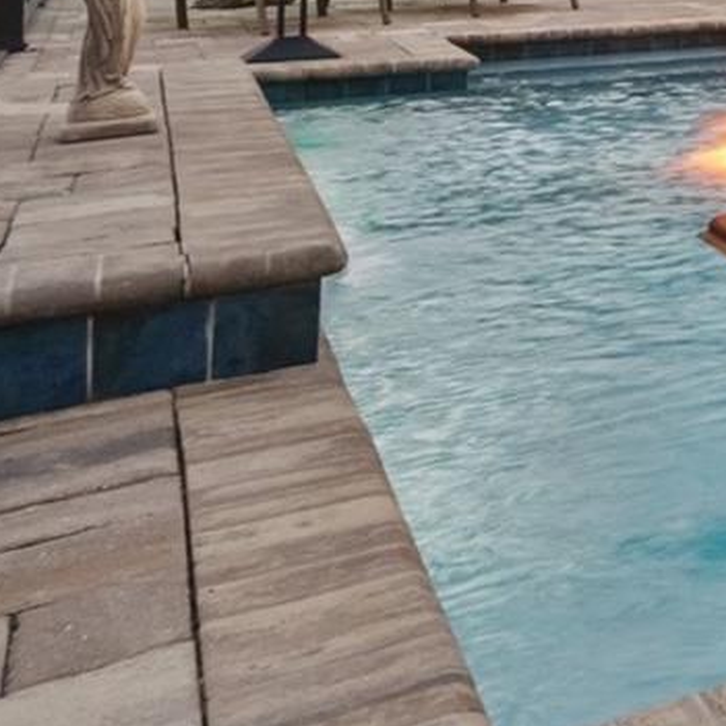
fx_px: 1471
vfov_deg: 25.0
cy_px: -149
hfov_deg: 17.7
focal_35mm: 62
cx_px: 1510
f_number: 10
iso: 1600
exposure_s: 1/6
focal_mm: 16
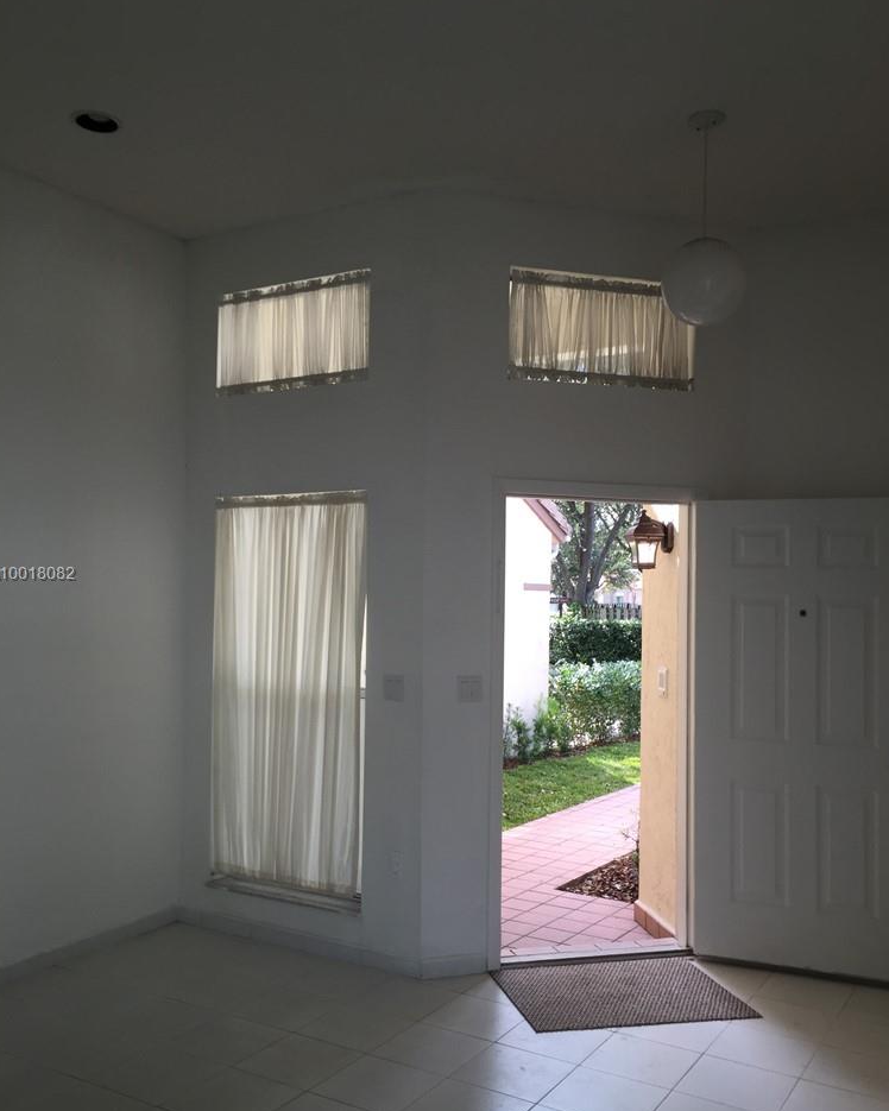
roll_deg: -1.4
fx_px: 1020
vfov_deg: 57.2
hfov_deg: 47.1
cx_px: 442
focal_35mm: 31
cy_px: 575
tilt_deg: -0.1
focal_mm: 4.15
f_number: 2.2
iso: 32
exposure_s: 1/120
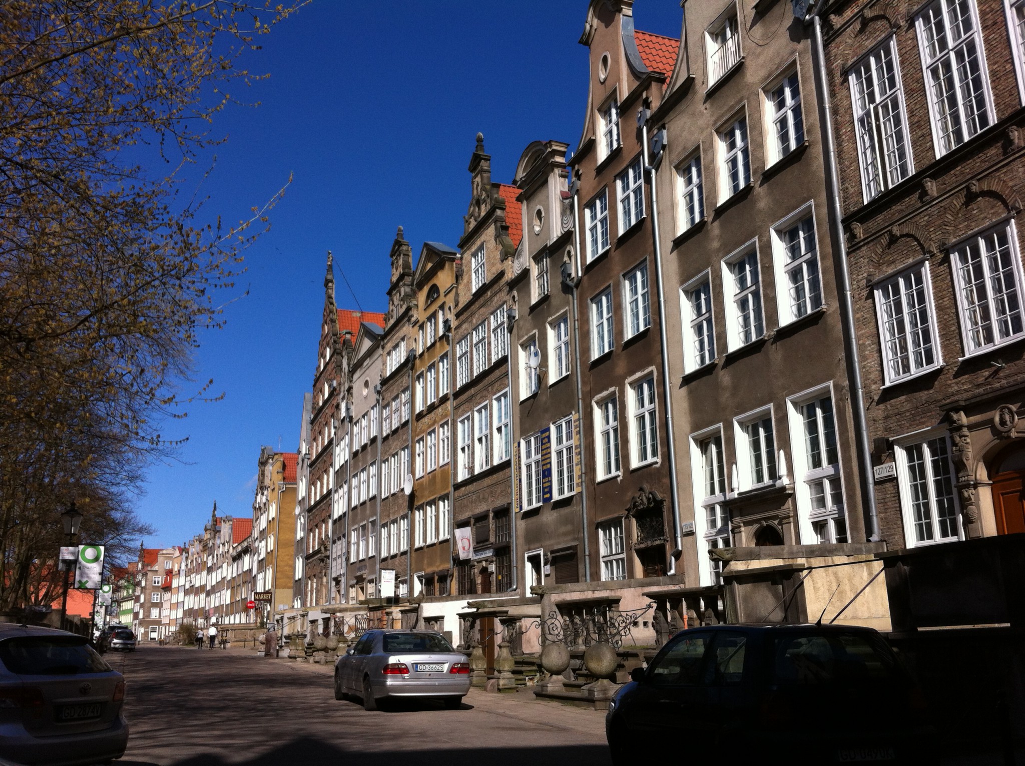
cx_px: 512
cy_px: 383
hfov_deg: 52.7
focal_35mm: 35
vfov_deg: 40.6
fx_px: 1035
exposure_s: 1/1885
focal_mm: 3.85
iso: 80
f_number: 2.8
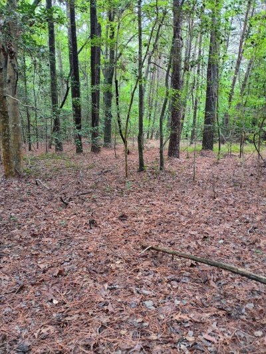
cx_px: 133
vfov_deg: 61.6
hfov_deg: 48.2
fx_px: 297
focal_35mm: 29
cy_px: 177
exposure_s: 1/60
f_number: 1.8
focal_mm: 4.27
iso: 499
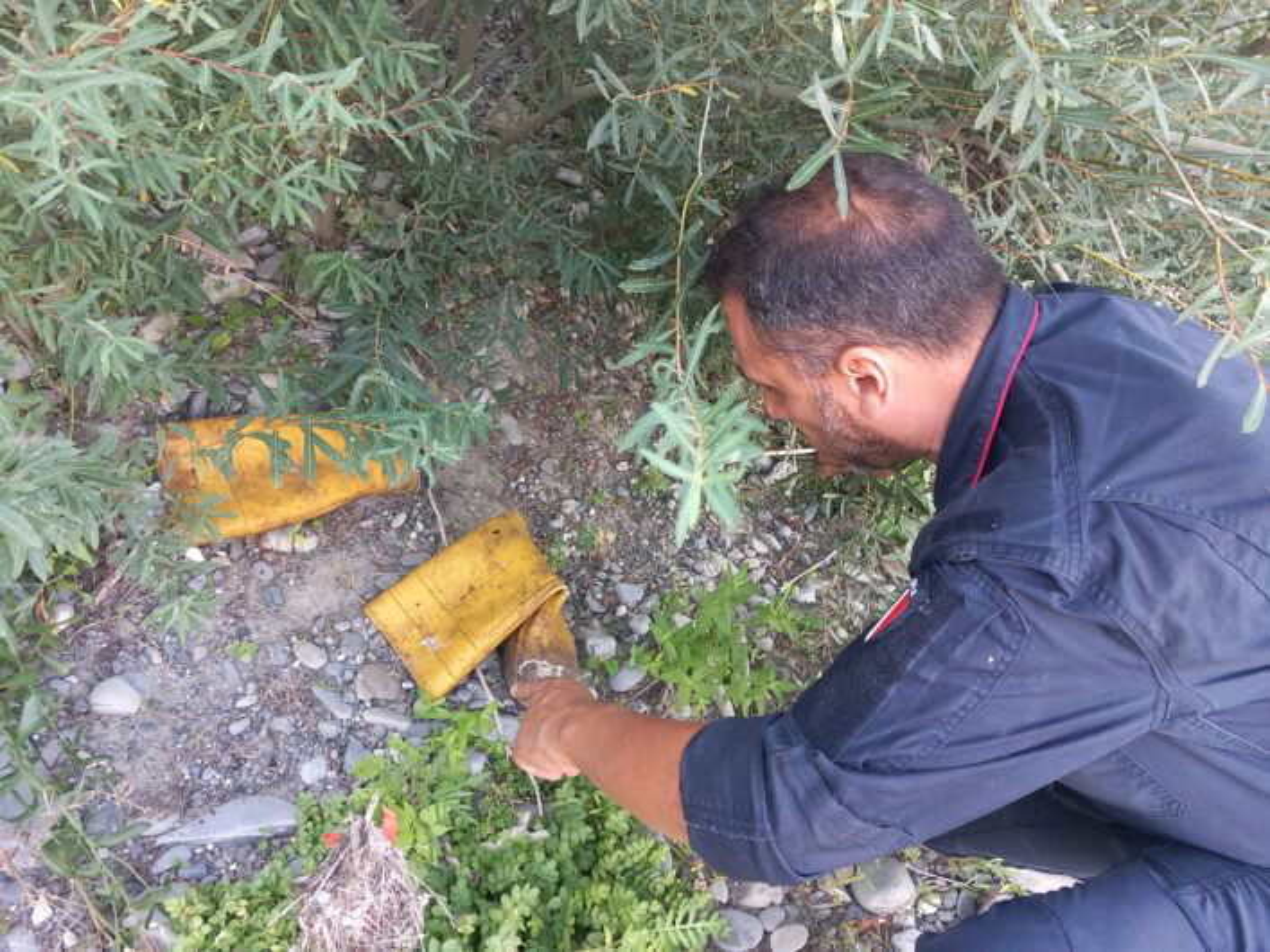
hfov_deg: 65.3
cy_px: 476
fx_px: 990
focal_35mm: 27
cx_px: 635
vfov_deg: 51.3
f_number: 1.8
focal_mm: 4
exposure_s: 1/50
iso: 125
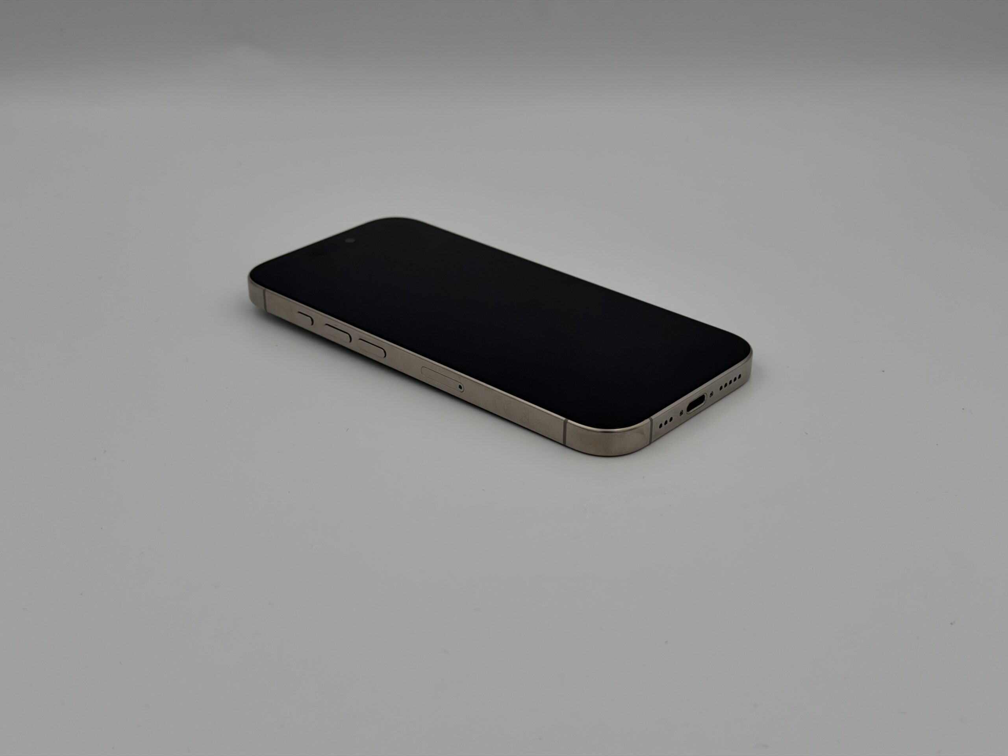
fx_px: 1398
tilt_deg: -27.2
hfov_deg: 39.7
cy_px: 378
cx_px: 504
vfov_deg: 30.3
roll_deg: +0.4
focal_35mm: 48
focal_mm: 6.76
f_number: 1.78
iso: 64
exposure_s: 1/1242
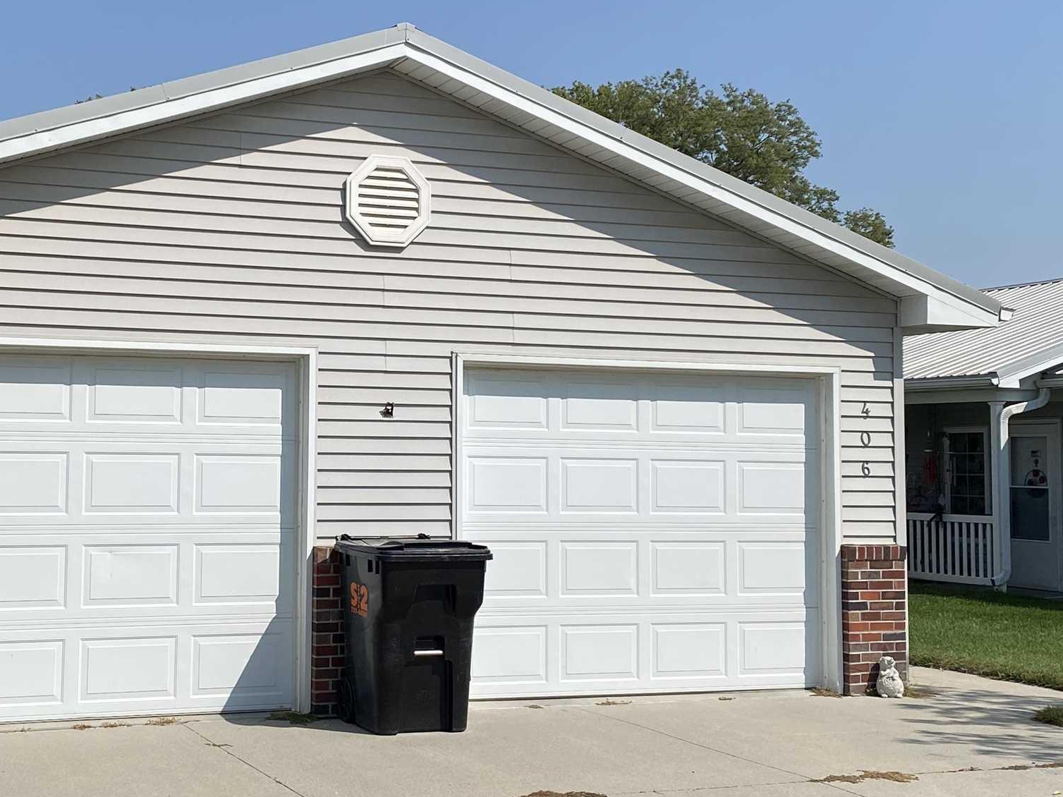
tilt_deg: +3.8
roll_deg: -0.6
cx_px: 322
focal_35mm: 53
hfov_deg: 35.7
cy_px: 393
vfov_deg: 27.5
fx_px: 1627
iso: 32
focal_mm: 4.25
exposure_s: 1/6410
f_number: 1.8
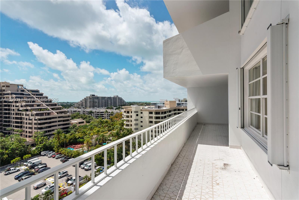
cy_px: 100
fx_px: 149
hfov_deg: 90.0
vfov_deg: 67.4
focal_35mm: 18
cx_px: 150
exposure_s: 1/1600
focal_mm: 18
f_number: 8
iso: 200
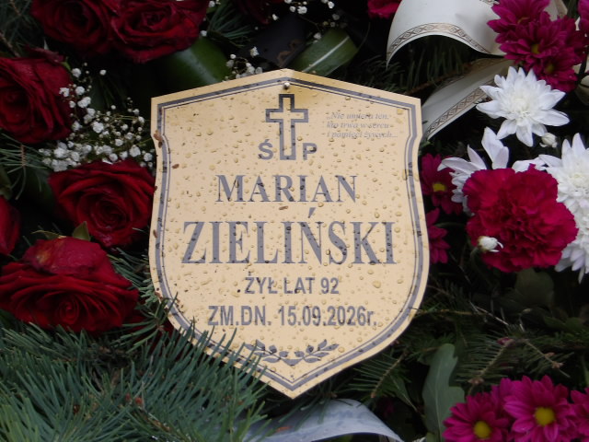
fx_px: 1838
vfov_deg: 13.7
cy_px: 221
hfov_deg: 18.2
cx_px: 294
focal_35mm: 108
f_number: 6.6
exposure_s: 1/69
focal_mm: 19.6
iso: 100
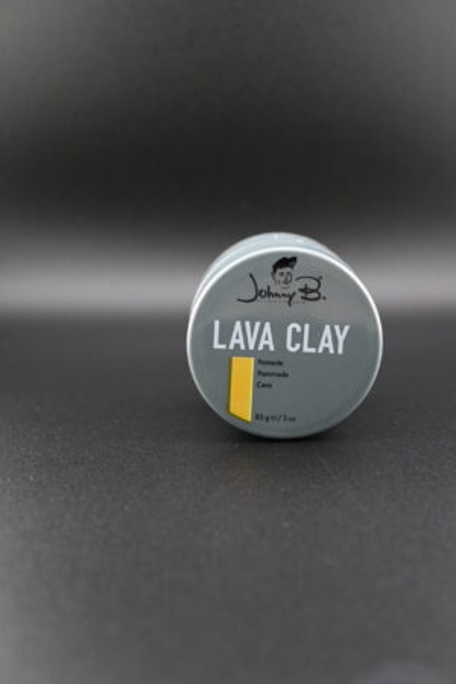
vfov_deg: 43.0
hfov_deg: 29.4
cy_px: 342
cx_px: 228
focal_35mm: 46
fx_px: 869
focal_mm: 30.5
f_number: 4.8
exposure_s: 1/125
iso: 1100
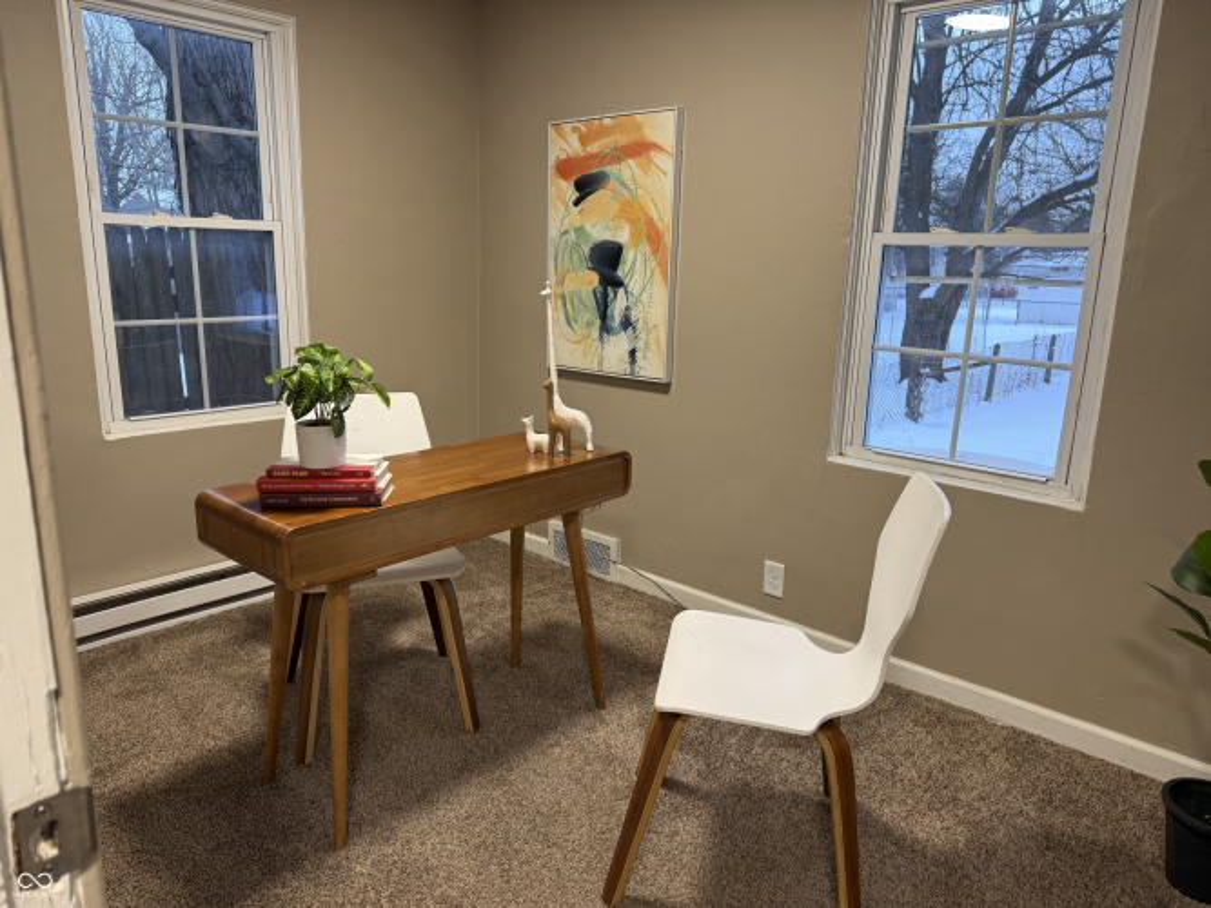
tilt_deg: -13.0
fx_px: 839
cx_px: 606
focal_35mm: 24
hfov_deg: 71.6
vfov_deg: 56.8
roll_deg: -1.0
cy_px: 454
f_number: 1.78
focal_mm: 6.76
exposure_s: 1/60
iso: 125
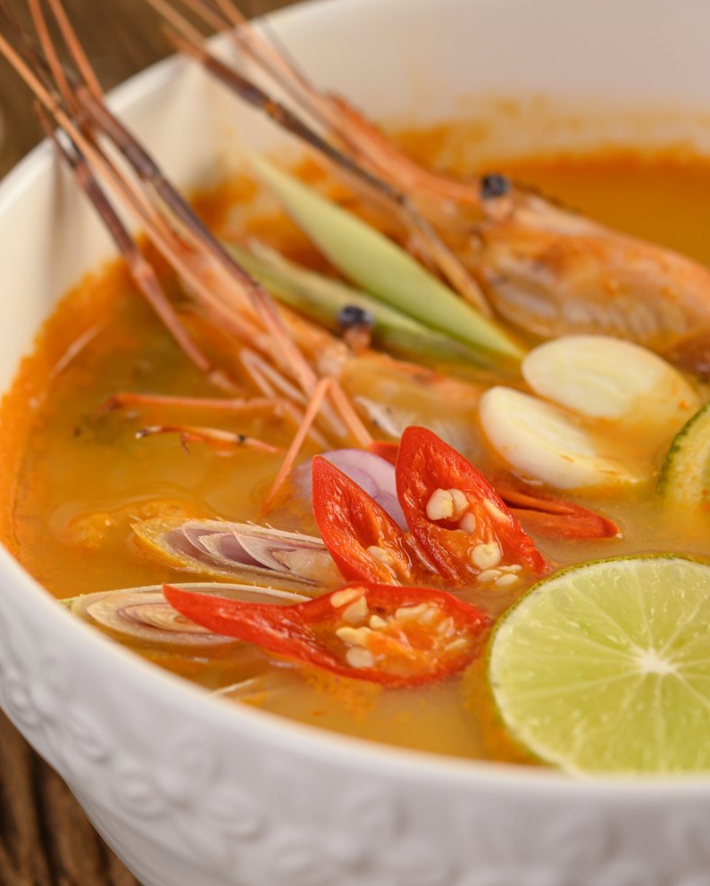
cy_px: 451
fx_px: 2862
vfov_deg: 17.6
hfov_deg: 14.1
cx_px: 177
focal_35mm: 109
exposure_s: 1/125
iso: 100
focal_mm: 60
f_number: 6.3
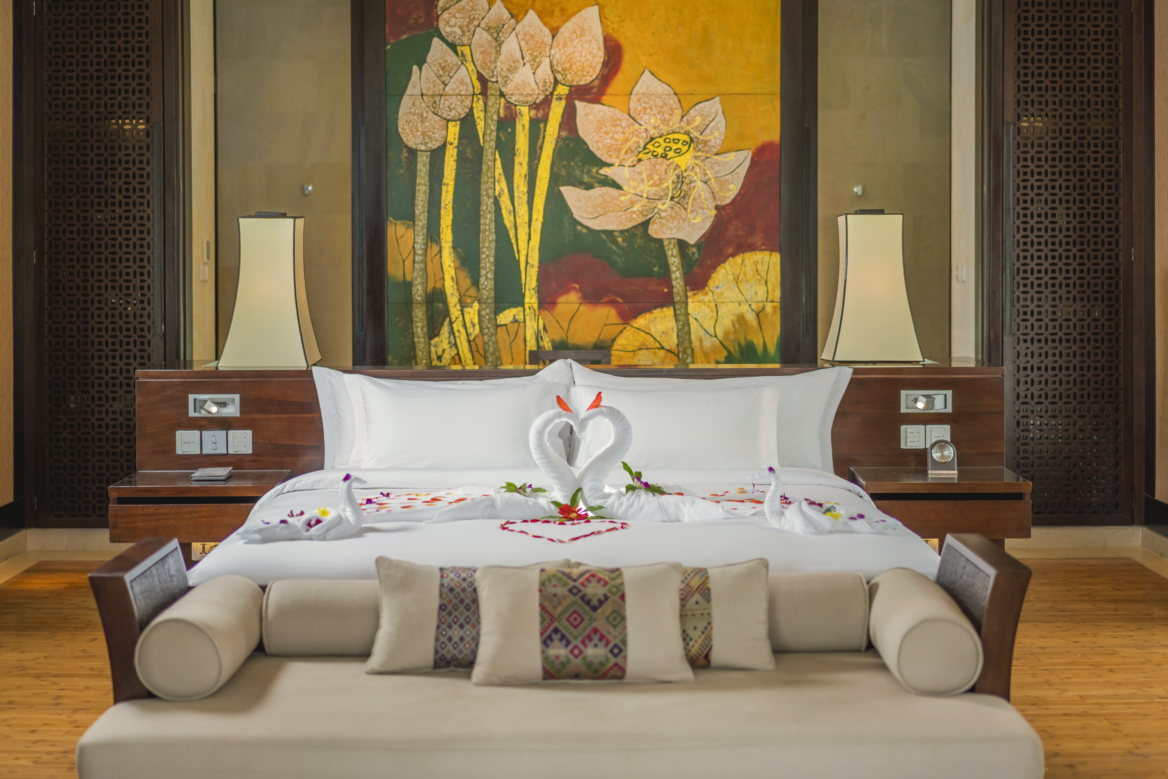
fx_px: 1785
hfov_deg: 36.2
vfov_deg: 24.6
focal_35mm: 55
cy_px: 390
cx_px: 584
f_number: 1.8
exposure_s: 1/200
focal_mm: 55
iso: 50
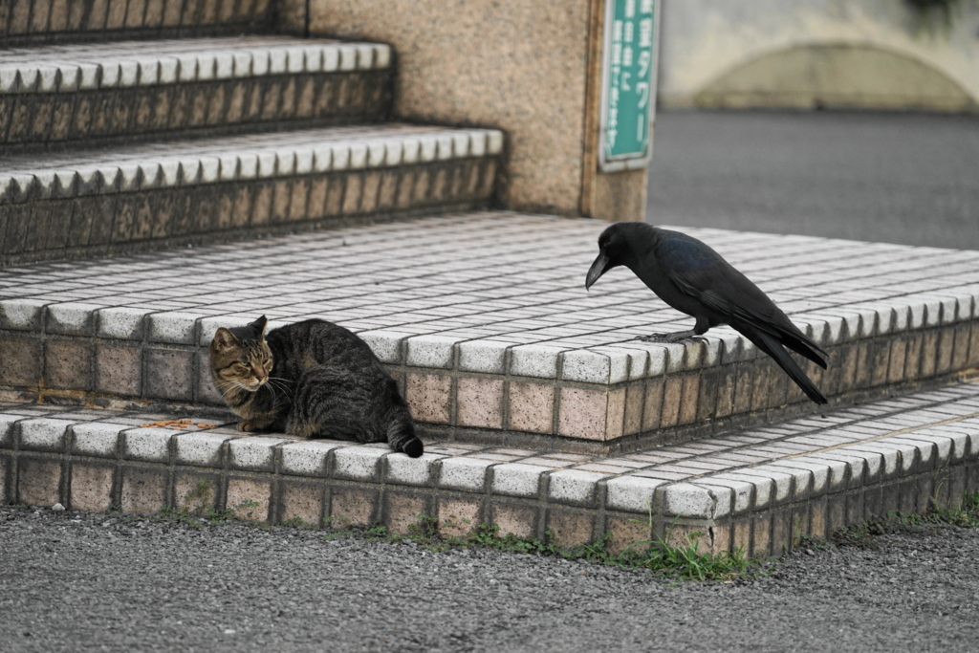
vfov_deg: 4.6
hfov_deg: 6.9
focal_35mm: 300
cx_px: 490
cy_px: 326
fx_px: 8159
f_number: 5.6
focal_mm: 300
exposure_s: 1/320
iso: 640
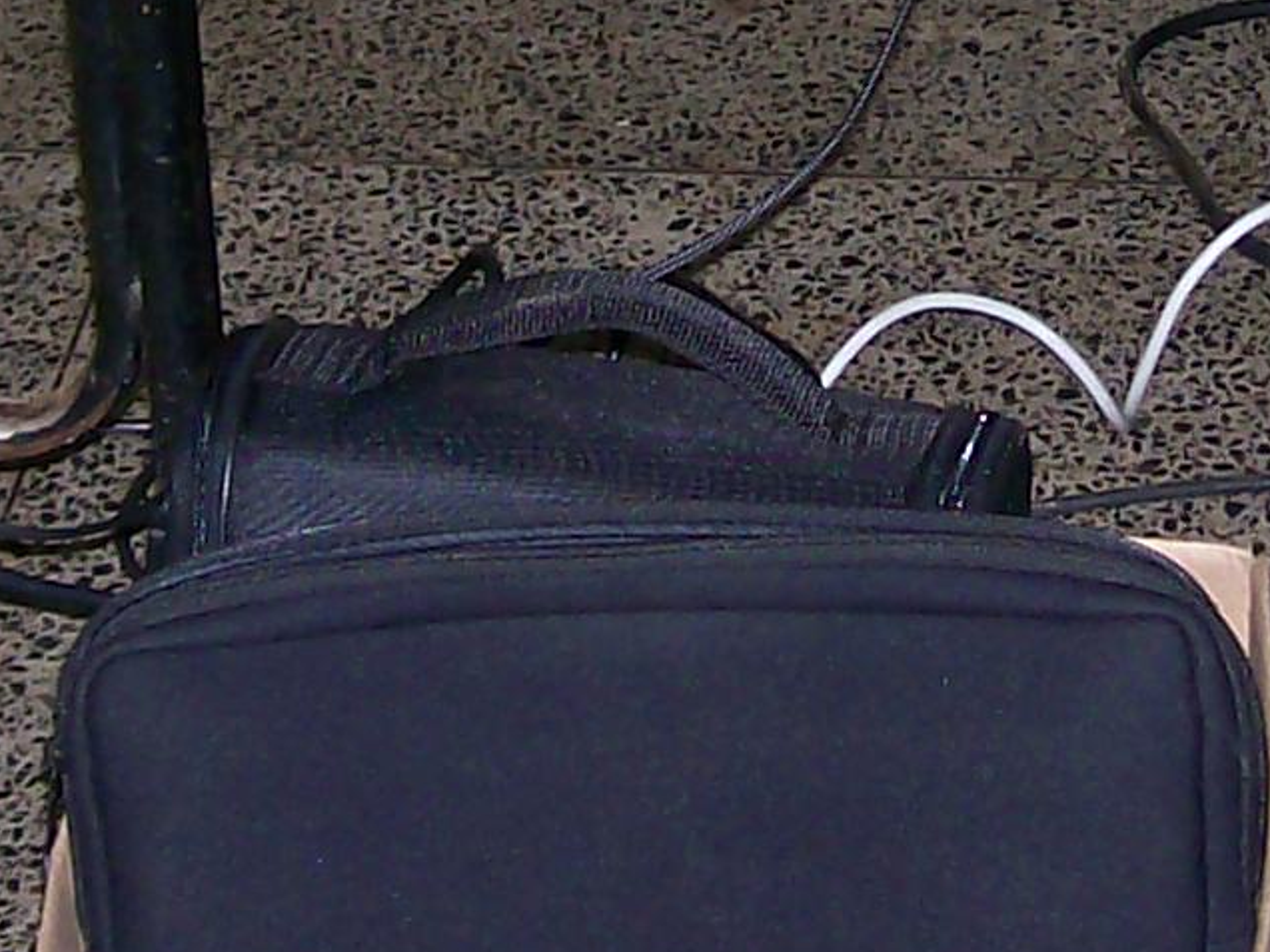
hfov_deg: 11.4
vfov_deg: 8.5
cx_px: 747
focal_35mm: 174
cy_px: 48
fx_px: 6384
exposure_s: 1/64
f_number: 2.7
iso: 80
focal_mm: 6
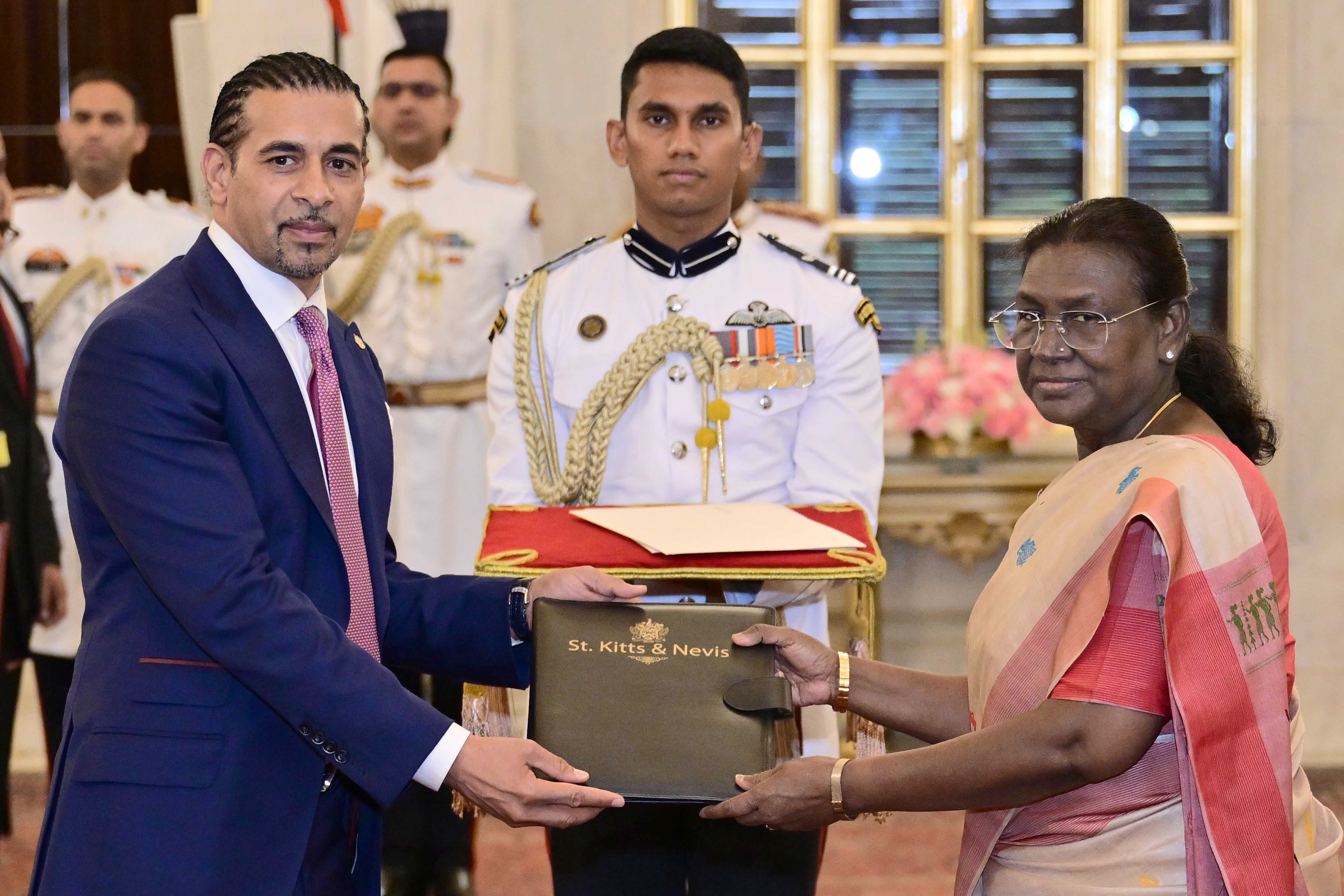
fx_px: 2202
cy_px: 448
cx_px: 672
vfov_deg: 23.0
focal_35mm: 59
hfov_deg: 33.9
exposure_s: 1/160
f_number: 2.8
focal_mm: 59
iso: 1250
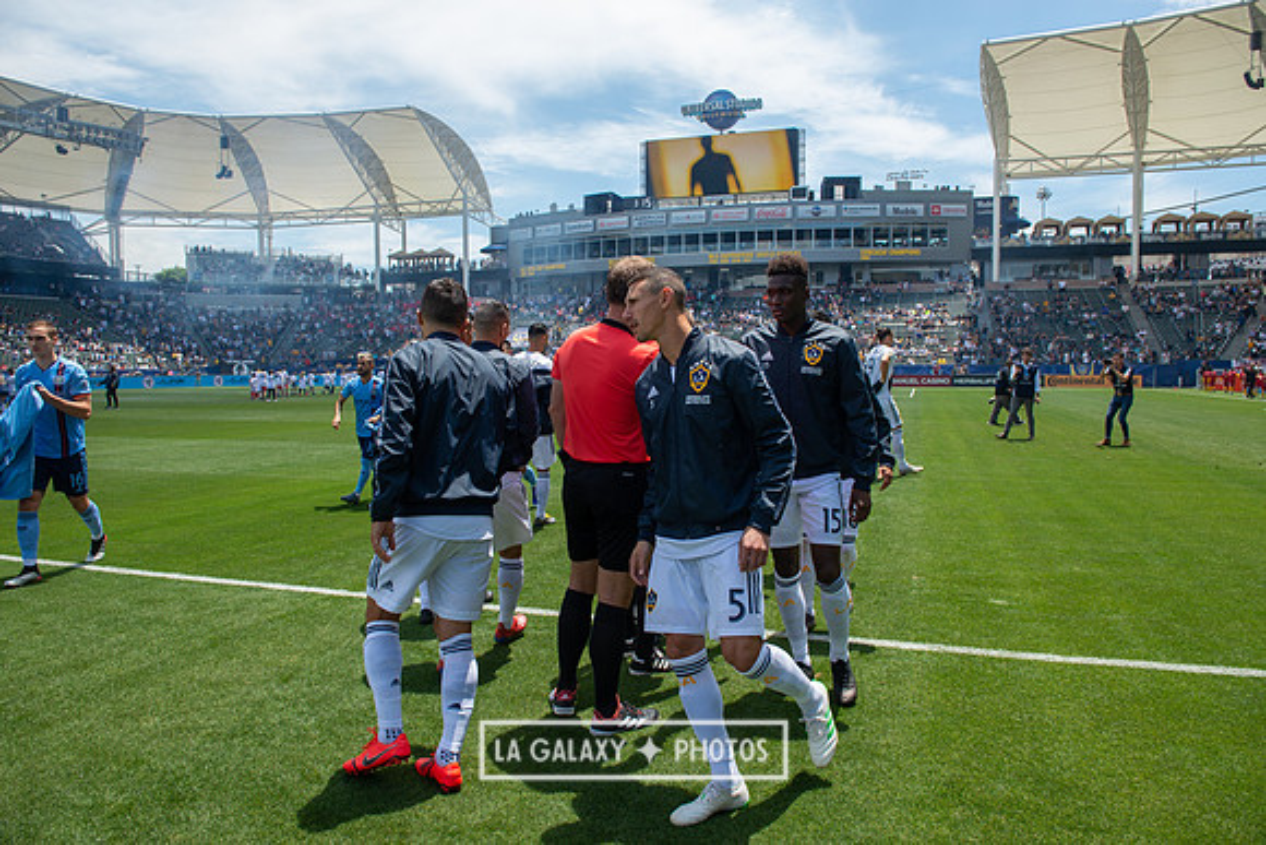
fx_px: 844
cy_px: 422
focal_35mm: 24
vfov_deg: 53.2
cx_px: 633
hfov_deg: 73.7
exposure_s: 1/640
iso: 200
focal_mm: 24
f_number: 5.6
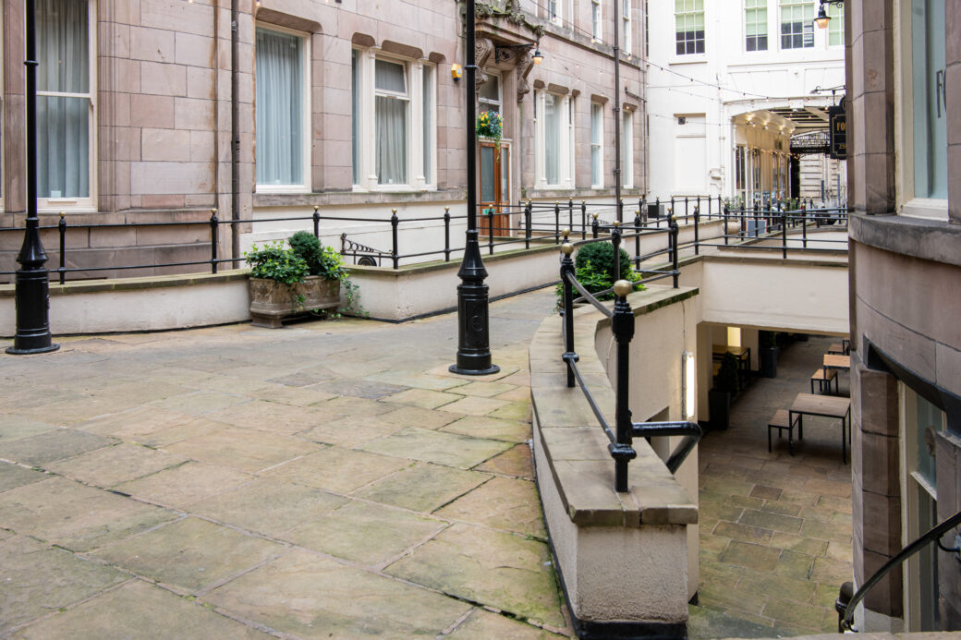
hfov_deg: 58.7
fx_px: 854
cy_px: 320
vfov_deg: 41.1
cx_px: 480
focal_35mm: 32
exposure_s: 1/40
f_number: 8
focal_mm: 32
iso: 200
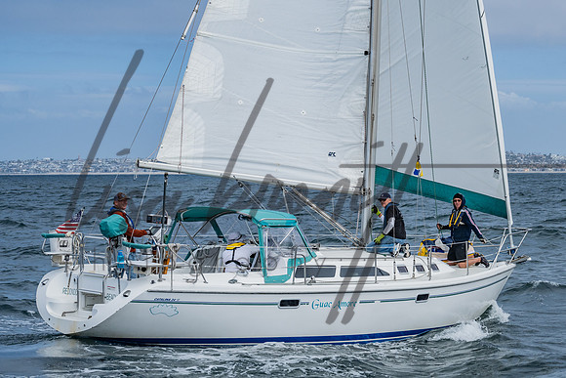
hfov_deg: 20.6
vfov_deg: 13.9
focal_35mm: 99
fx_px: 1549
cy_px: 198
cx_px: 406
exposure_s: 1/2500
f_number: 6.3
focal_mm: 66
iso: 200
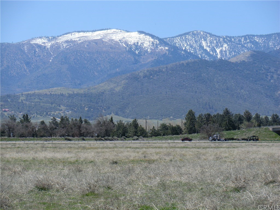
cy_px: 105
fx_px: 1173
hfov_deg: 13.6
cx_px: 140
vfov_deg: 10.2
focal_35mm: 145
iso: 64
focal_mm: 25.9
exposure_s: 1/500
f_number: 4.6
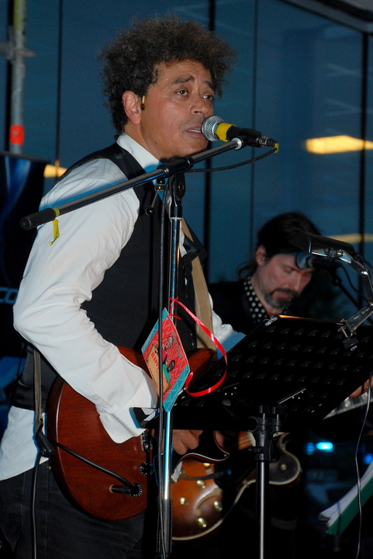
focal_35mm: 99
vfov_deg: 20.6
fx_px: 1536
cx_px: 186
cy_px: 280
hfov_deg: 13.8
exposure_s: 1/60
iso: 320
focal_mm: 66
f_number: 5.3
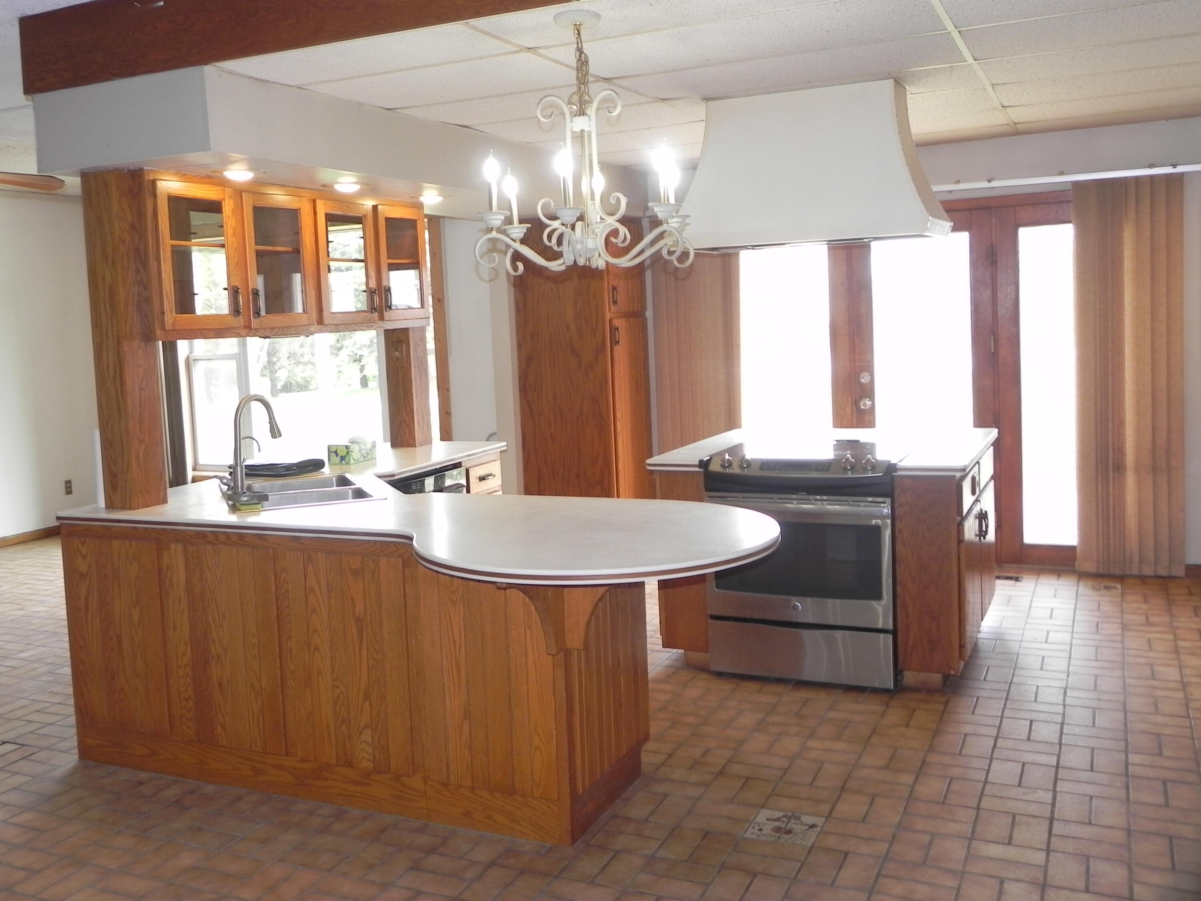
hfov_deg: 55.4
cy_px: 450
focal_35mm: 33
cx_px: 600
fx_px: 1145
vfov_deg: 42.9
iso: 160
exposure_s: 1/36.4
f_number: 2.8
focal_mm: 5.9
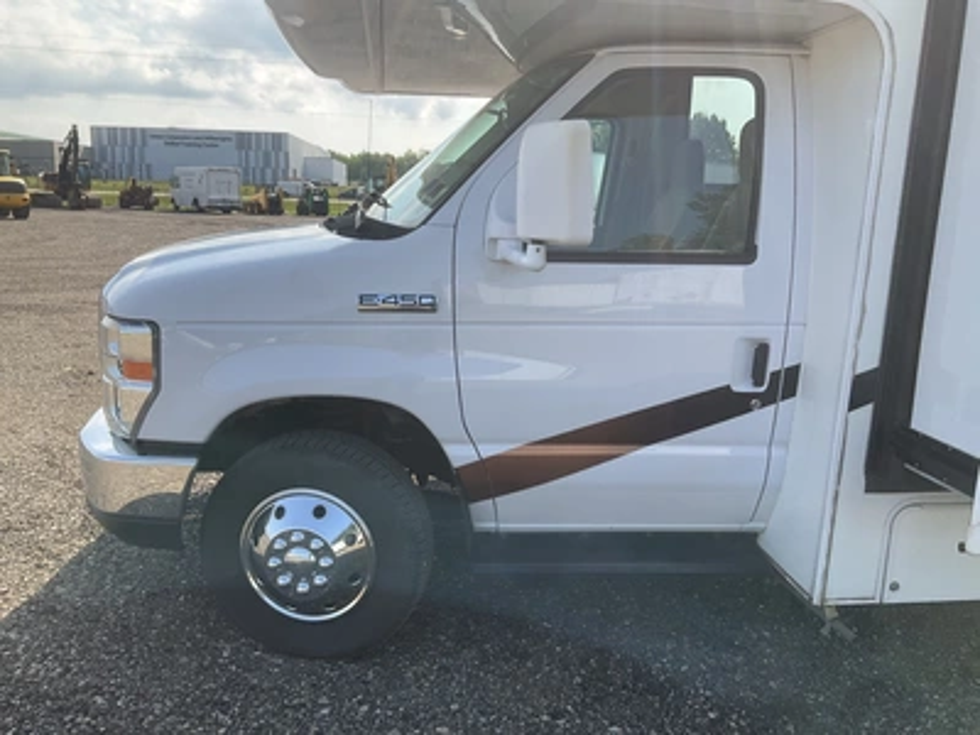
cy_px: 368
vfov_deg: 48.2
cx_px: 490
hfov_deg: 61.7
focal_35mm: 29
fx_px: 821
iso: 25
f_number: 1.8
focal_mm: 3
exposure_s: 1/997
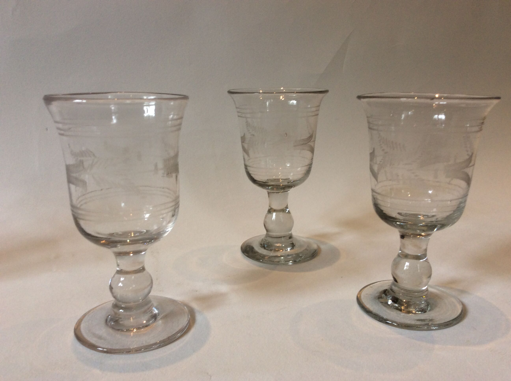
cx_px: 256
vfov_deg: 44.1
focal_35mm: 32
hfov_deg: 56.9
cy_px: 190
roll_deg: +1.4
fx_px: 472
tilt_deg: -15.3
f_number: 2.4
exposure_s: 1/50
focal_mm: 3.3
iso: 50
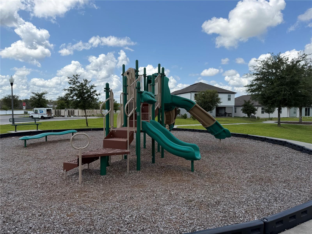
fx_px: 216
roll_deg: +1.3
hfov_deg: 71.6
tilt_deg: -1.6
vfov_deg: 56.8
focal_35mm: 24
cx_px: 156
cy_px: 117
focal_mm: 6.76
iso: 80
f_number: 1.78
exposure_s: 1/4673
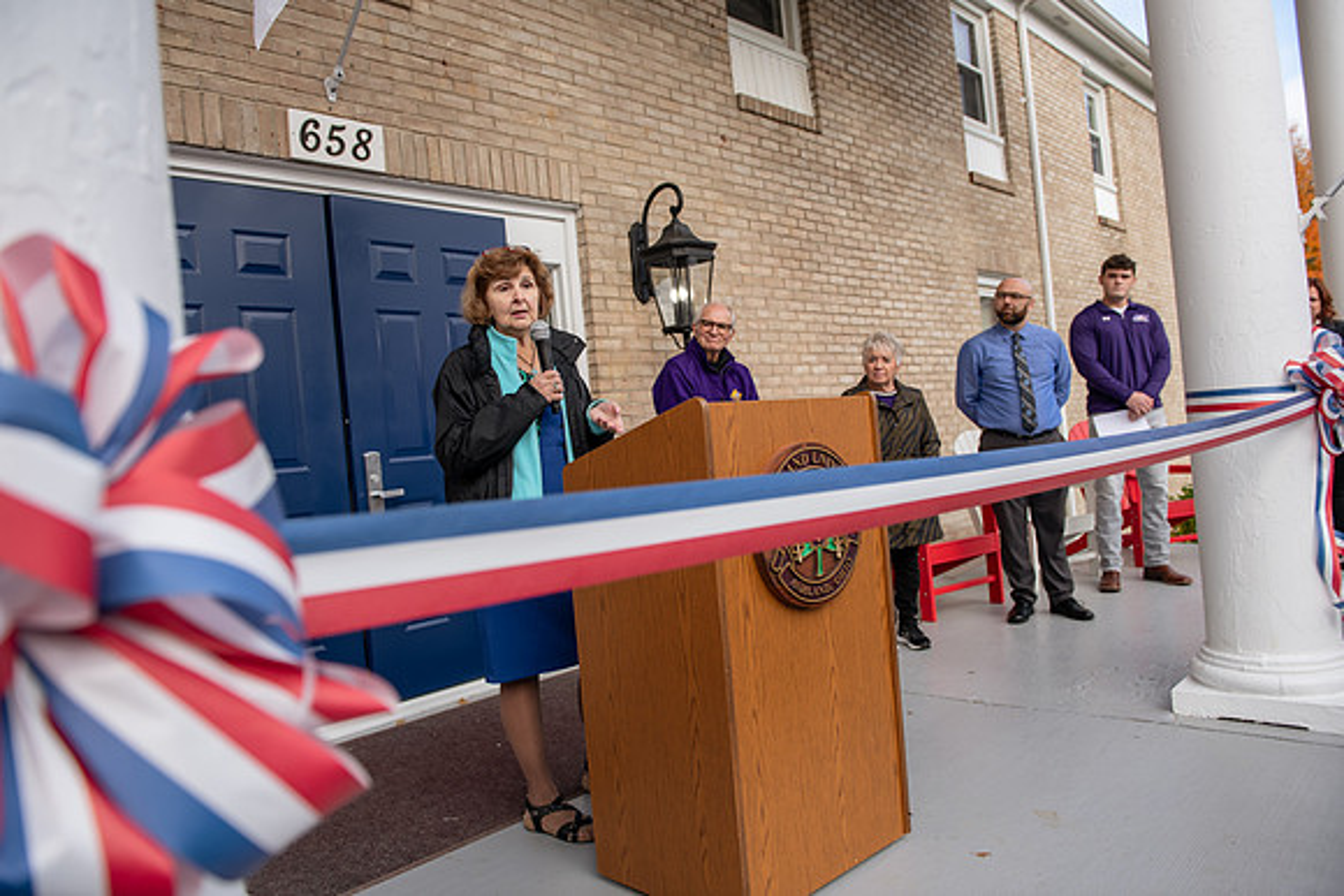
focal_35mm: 26
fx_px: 971
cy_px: 448
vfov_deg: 49.6
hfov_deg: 69.4
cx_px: 672
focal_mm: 26
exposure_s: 1/320
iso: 160
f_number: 3.5
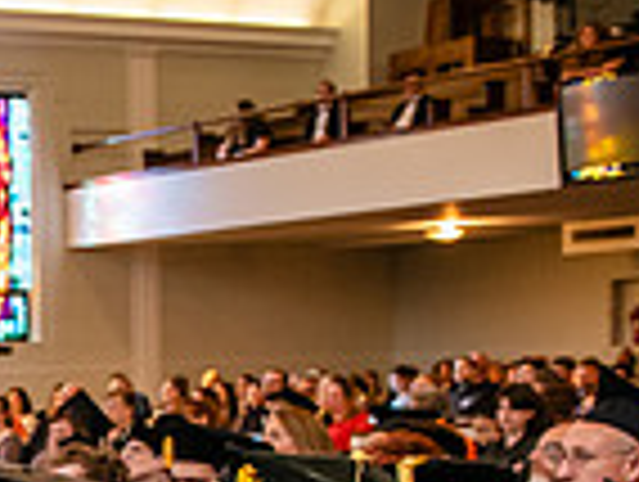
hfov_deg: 16.4
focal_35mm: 102
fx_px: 1886
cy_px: 574
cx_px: -472
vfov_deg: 14.1
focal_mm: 26
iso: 1600
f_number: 3.5
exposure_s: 1/200
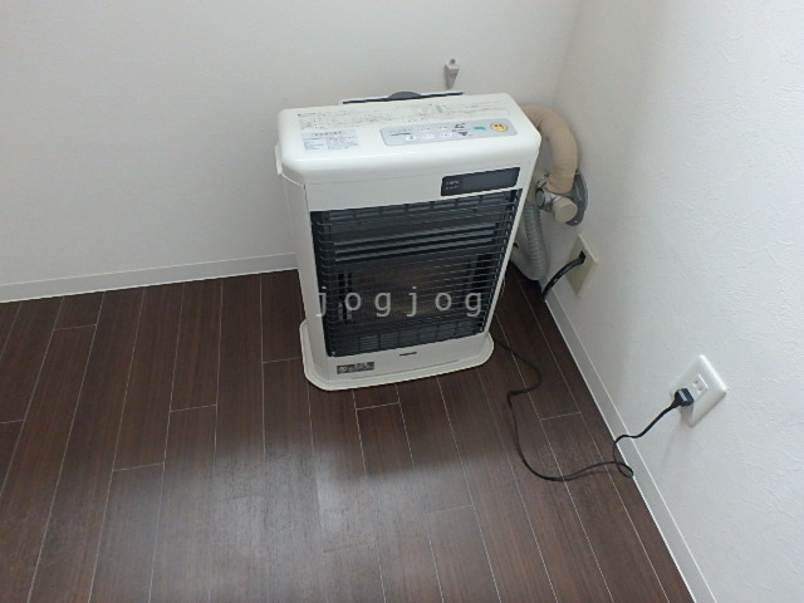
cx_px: 402
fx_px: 488
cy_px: 302
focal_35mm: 21
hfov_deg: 79.0
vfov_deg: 63.4
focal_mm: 3.7
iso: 640
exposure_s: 1/30
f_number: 3.5
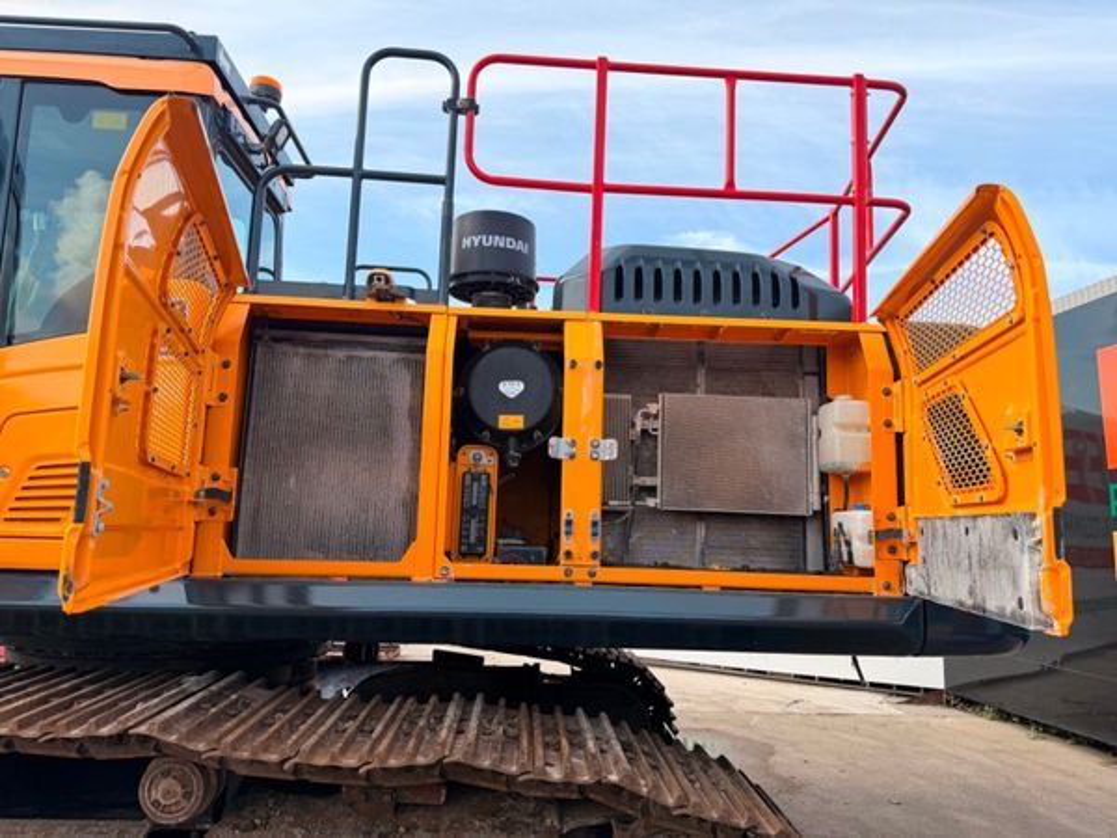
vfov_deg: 56.8
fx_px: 774
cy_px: 419
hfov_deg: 71.6
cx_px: 558
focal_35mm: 24
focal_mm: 6.76
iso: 100
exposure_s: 1/1812
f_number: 1.78
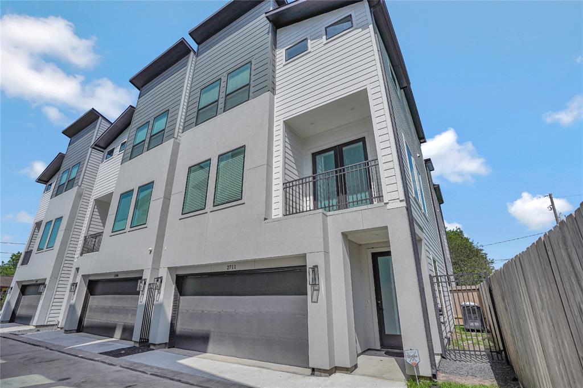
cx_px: 292
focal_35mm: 16
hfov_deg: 96.8
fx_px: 259
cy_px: 194
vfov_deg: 73.7
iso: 100
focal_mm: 16
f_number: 7.1
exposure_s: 1/640
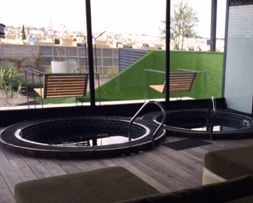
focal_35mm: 51
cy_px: 152
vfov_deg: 29.3
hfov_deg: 35.1
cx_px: 214
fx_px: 382
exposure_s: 1/402
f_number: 2.2
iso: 32
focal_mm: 4.12
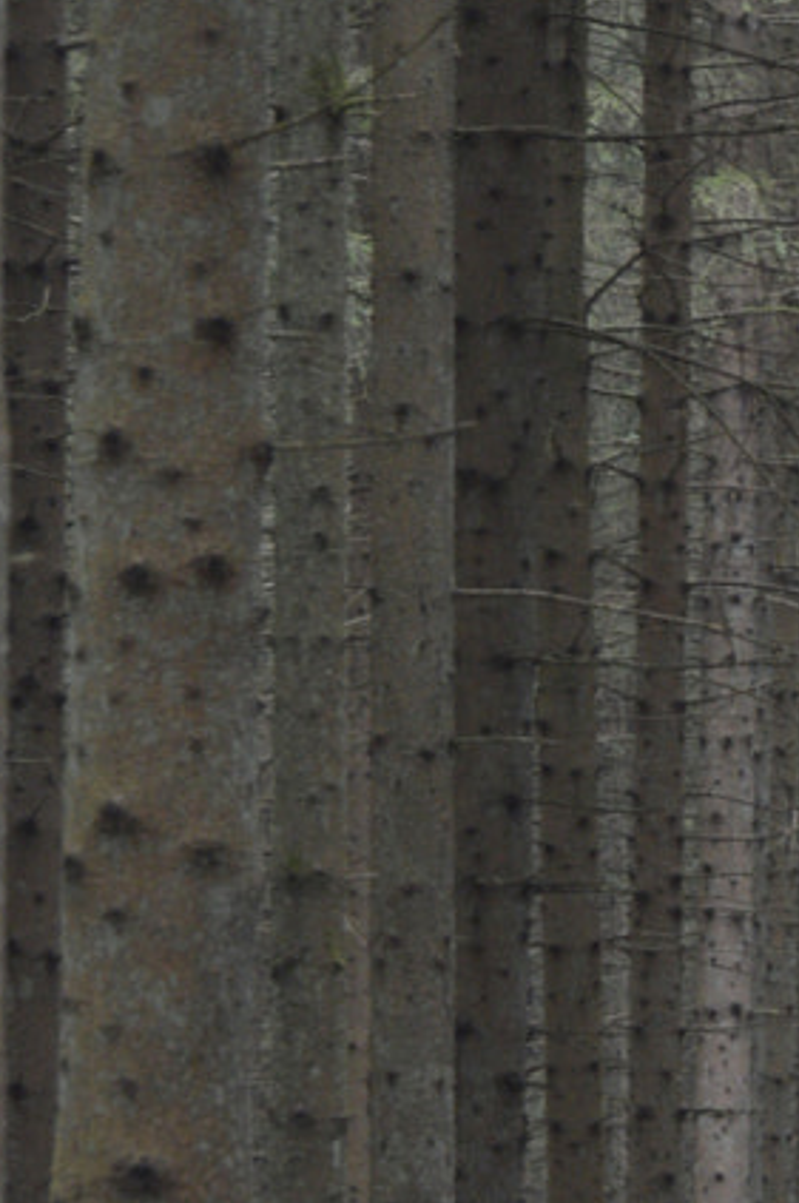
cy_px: 1459
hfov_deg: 4.4
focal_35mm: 312
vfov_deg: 6.6
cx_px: 1061
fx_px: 10408
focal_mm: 55
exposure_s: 1/60
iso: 720
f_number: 5.6
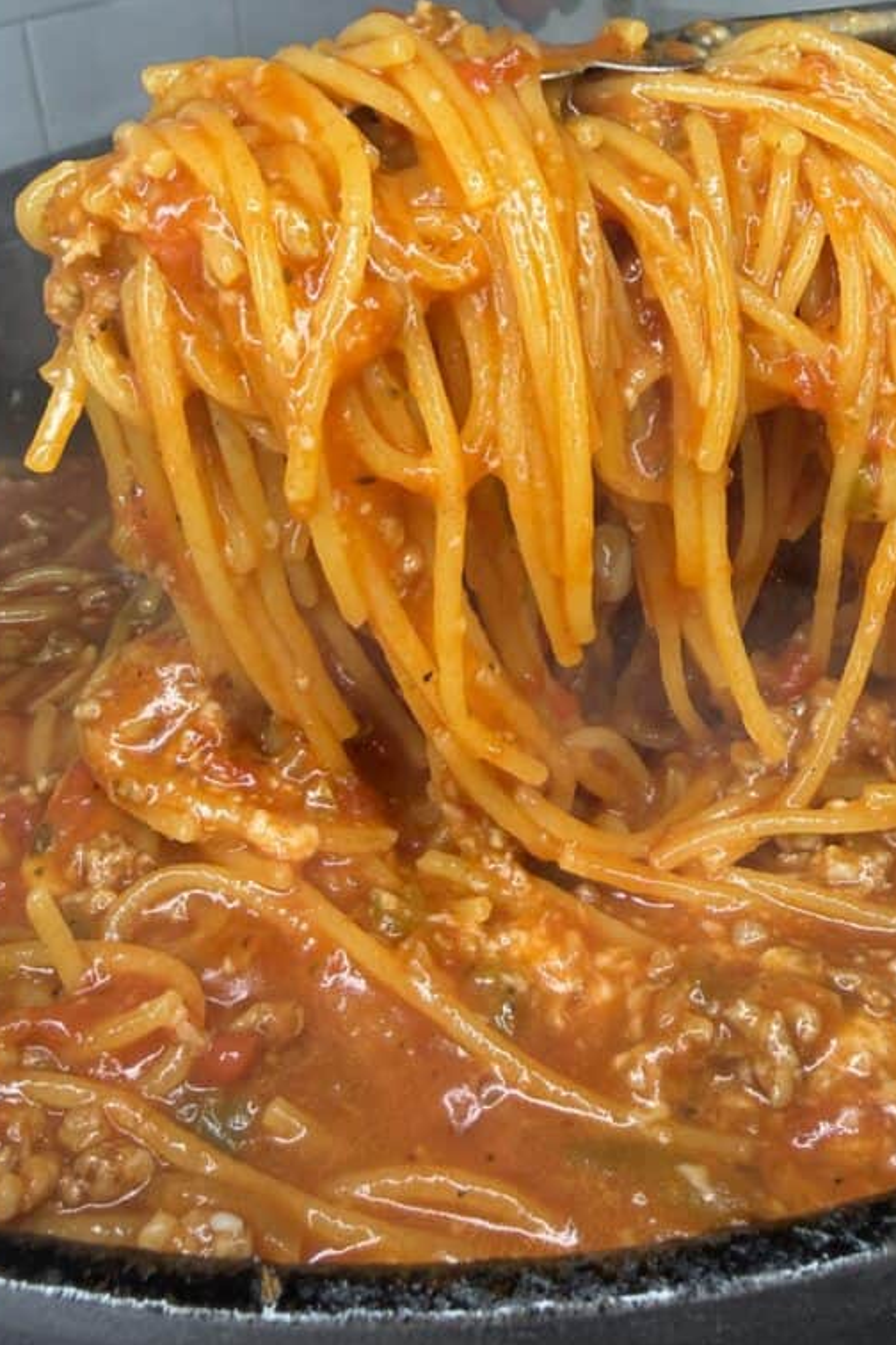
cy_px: 516
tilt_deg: -26.8
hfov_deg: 38.7
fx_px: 1269
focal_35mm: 34
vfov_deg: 55.2
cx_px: 550
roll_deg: +1.2
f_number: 2.2
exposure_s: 1/128
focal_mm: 2.22
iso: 40
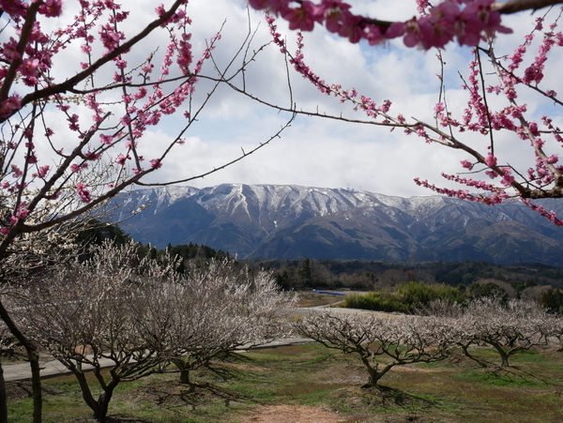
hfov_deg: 51.3
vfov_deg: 39.7
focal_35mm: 36
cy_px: 212
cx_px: 282
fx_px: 586
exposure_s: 1/500
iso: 200
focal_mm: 18
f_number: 9
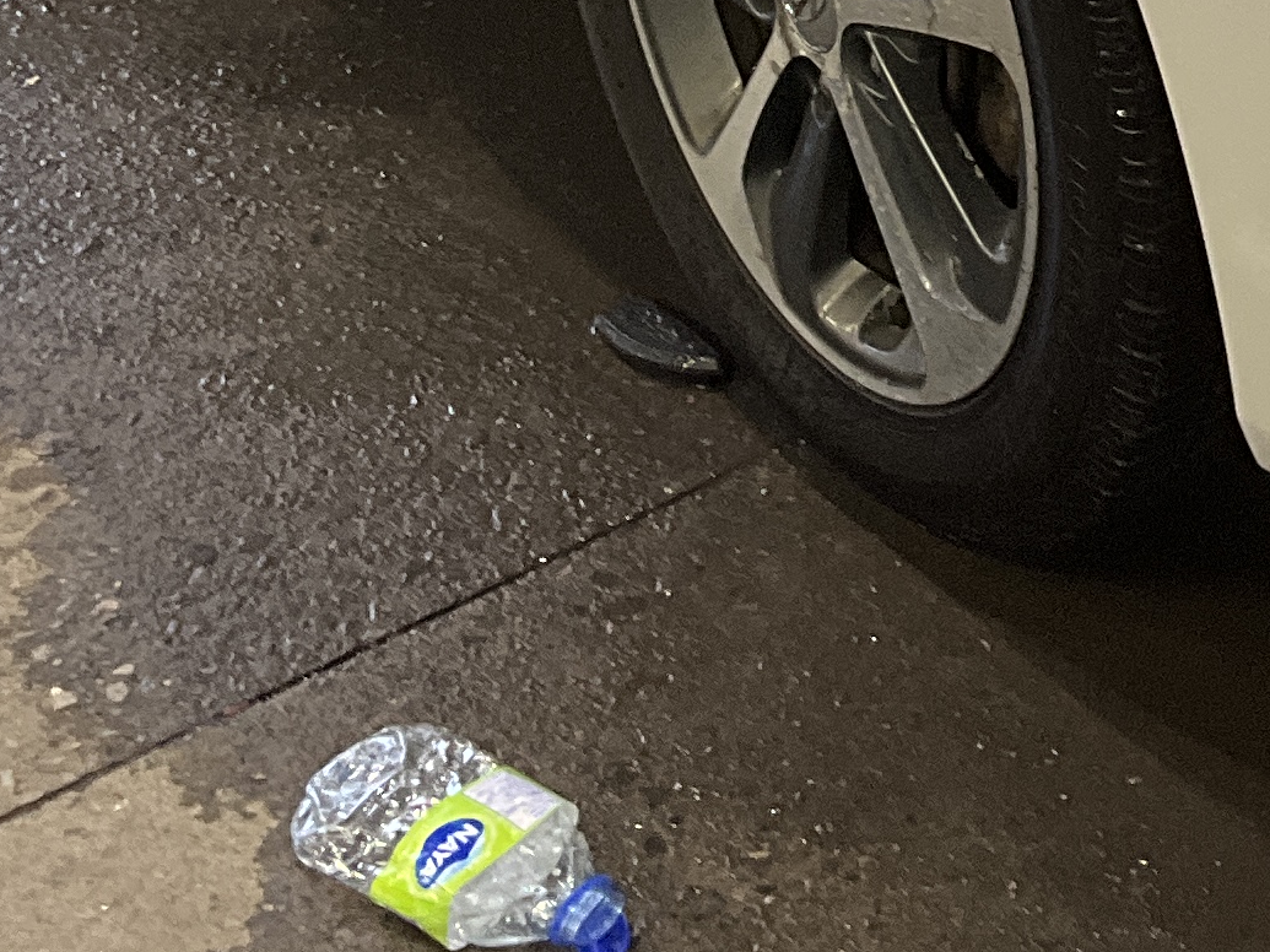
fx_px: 4145
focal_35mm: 113
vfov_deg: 11.9
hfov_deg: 16.9
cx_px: 1388
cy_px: -828
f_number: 1.8
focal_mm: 3
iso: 64
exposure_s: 1/120
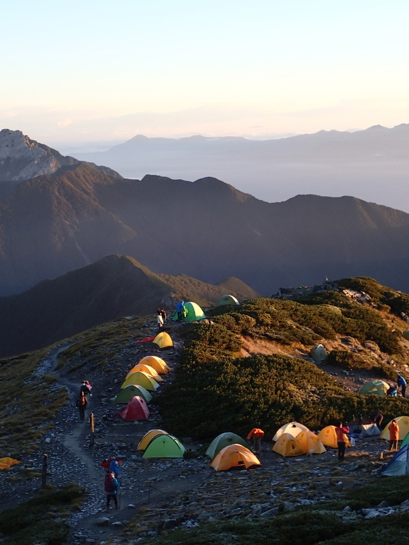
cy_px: 272
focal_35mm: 66
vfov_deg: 29.4
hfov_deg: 22.2
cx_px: 186
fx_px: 1040
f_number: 3.2
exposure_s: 1/125
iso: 100
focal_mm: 8.99
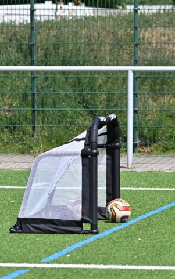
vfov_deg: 7.2
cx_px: 192
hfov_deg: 4.5
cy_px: 140
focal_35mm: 293
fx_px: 2234
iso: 160
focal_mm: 135
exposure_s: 1/1600
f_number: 5
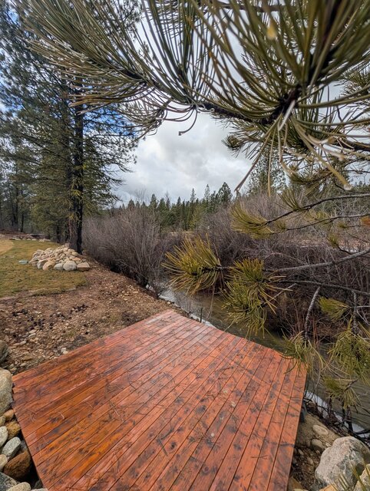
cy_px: 246
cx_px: 185
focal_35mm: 12
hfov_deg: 94.6
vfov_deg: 110.5
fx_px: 171
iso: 50
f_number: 1.7
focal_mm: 2.02
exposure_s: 1/2660
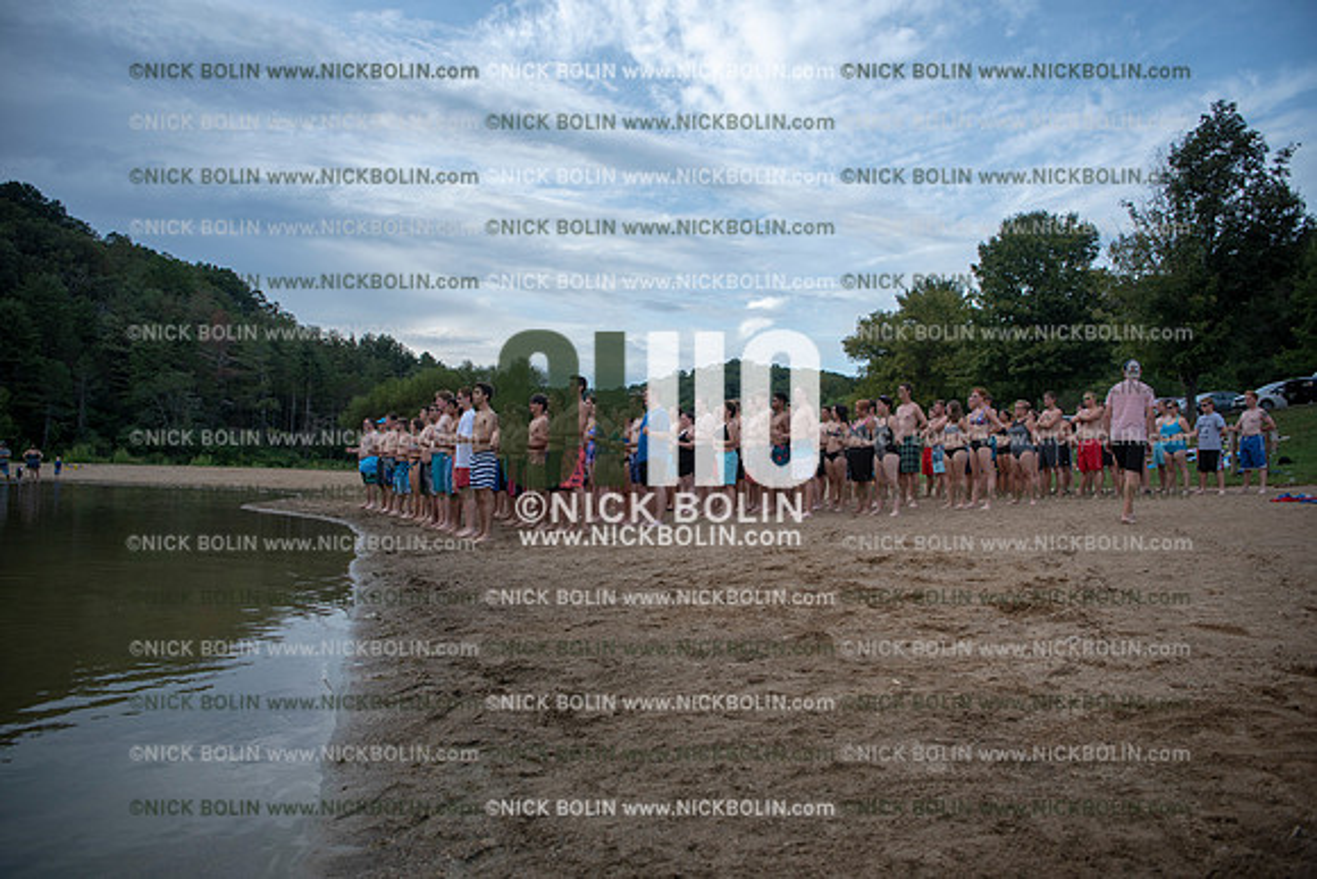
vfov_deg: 53.2
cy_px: 440
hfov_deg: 73.7
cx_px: 658
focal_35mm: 24
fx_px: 878
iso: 160
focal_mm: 24
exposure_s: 1/1600
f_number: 3.2
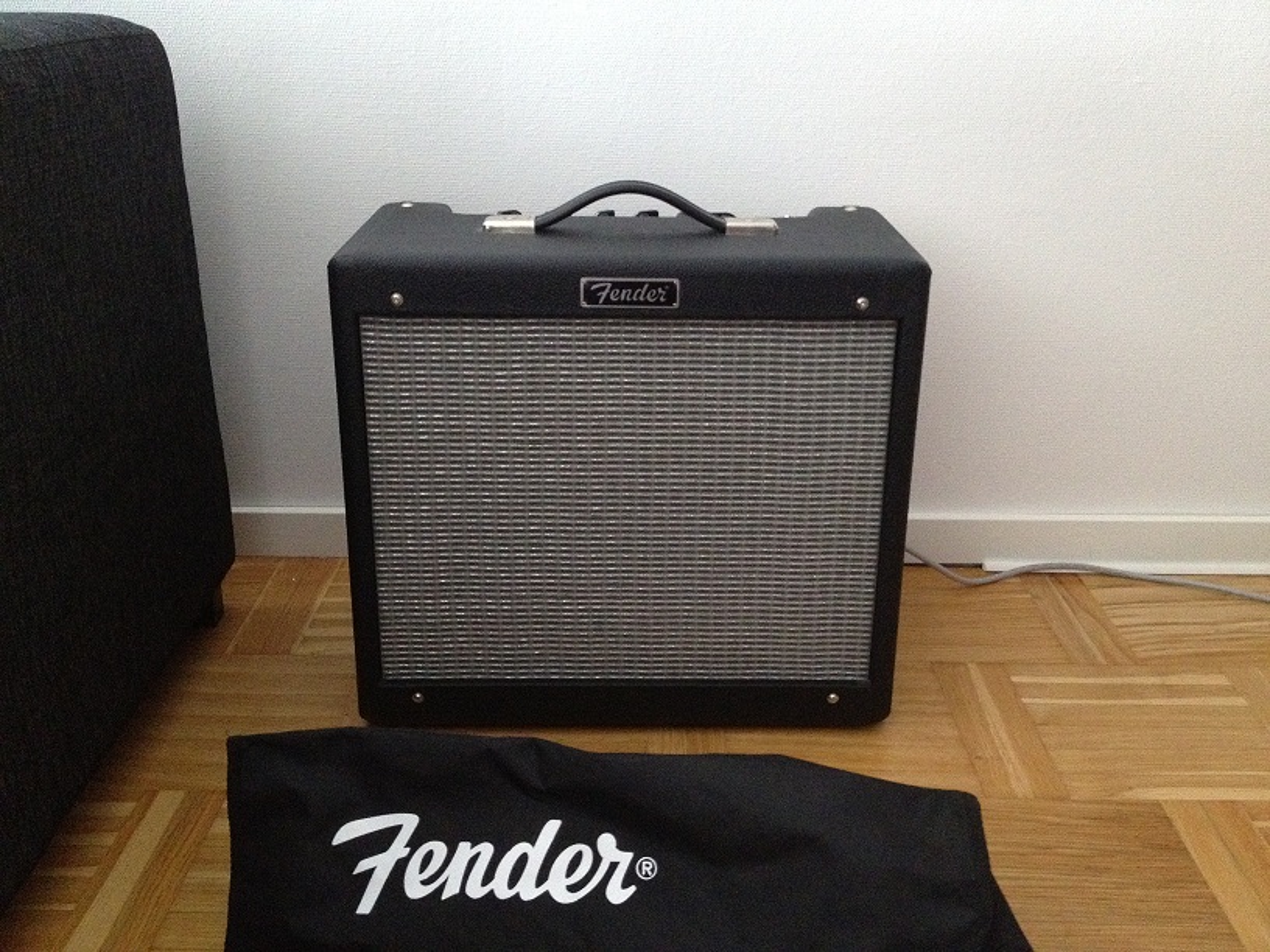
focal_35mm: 35
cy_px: 476
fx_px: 1284
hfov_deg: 52.6
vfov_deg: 40.7
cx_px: 635
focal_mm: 4.28
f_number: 2.4
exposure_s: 1/15
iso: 640
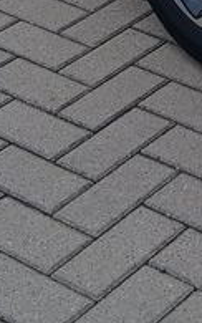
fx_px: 1276
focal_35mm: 145
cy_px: -257
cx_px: 389
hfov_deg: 8.6
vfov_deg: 13.1
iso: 20
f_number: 1.8
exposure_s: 1/208
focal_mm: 3.98
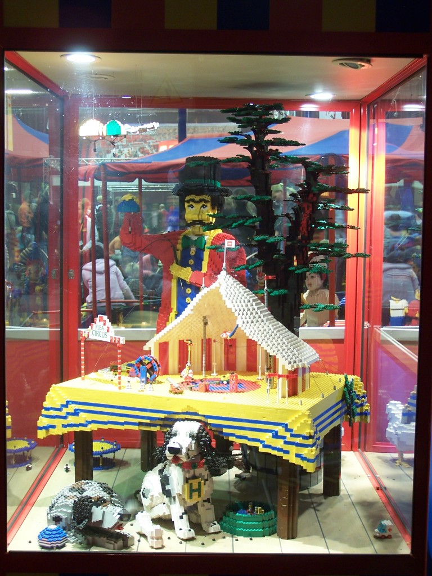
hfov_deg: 24.8
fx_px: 982
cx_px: 216
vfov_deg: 32.7
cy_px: 288
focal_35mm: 59
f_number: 3.1
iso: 80
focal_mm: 9.8
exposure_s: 1/4
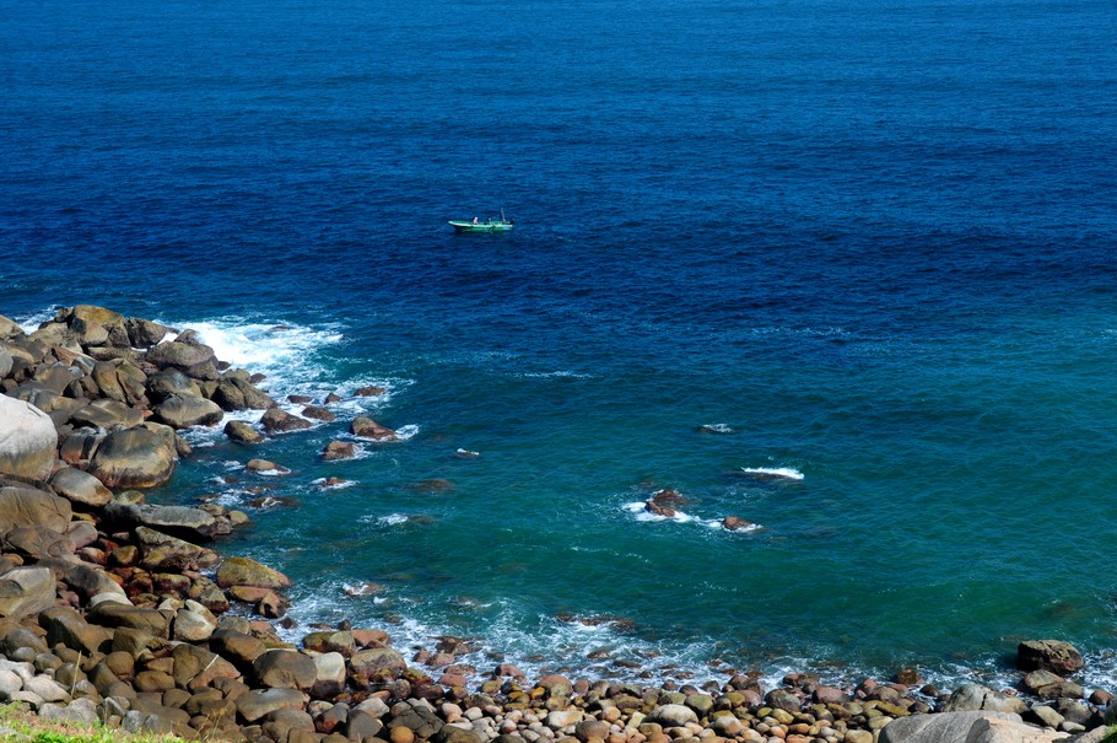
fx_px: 2232
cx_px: 567
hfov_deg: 28.1
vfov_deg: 18.9
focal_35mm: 72
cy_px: 358
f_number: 10
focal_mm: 46
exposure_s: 1/40
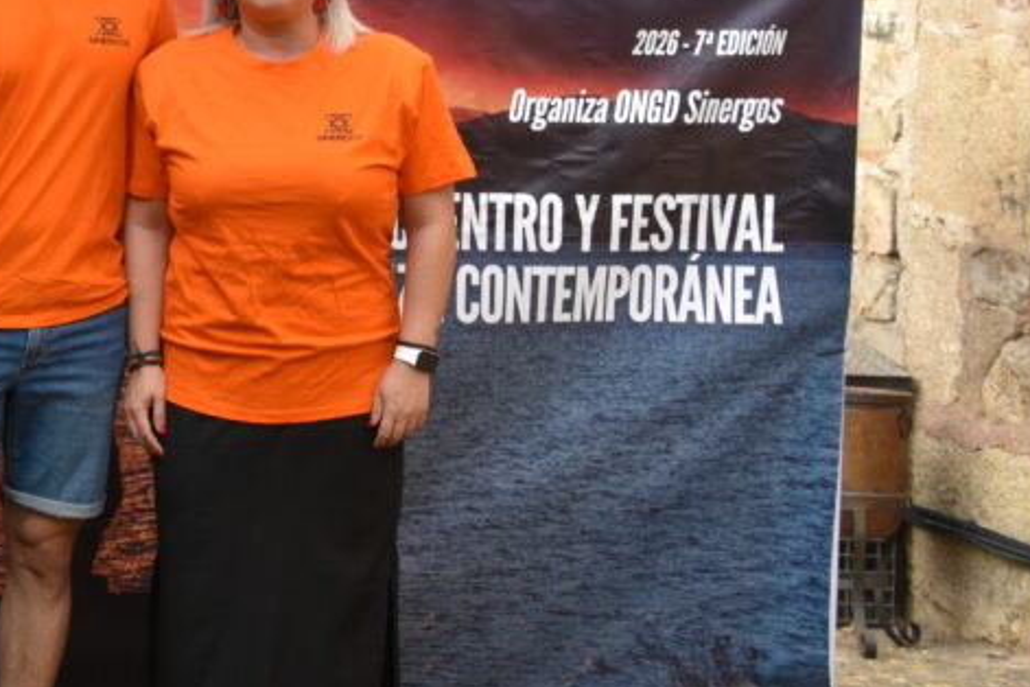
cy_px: 152
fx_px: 2892
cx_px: 2
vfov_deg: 13.5
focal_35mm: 101
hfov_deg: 19.6
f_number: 7.1
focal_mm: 31
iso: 400
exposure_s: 1/200
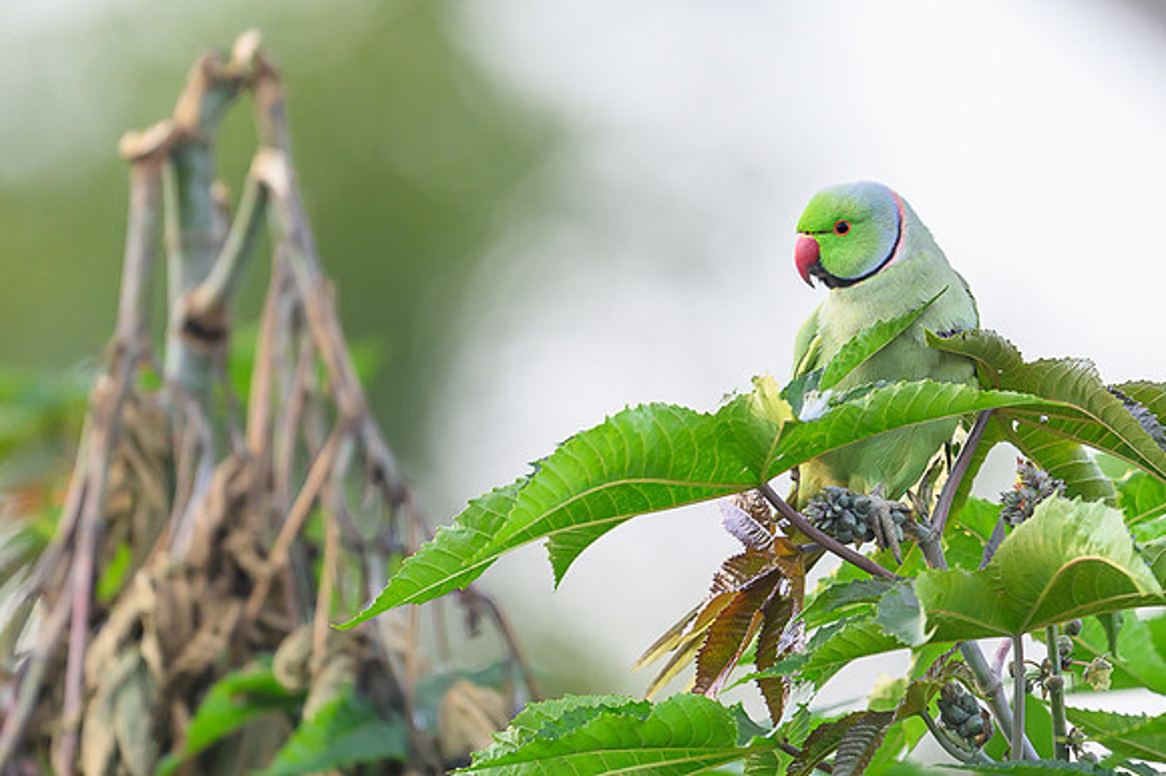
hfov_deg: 2.1
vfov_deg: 1.4
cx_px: 697
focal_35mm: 998
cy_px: 312
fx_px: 32309
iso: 1250
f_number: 4
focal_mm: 560
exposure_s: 1/1600
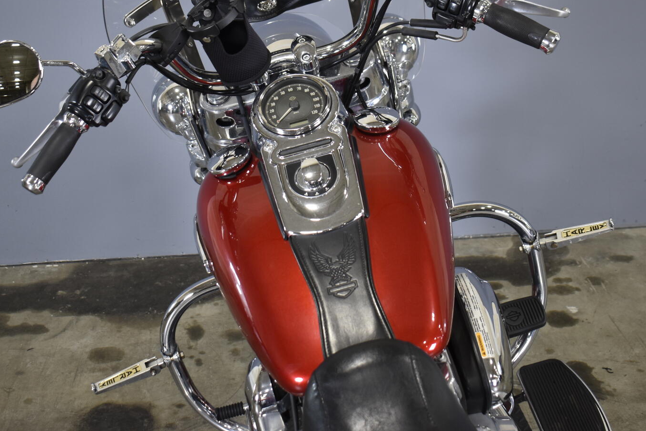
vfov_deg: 25.3
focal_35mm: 53
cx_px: 316
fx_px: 951
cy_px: 116
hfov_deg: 37.5
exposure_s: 1/30
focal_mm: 24
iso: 400
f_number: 4
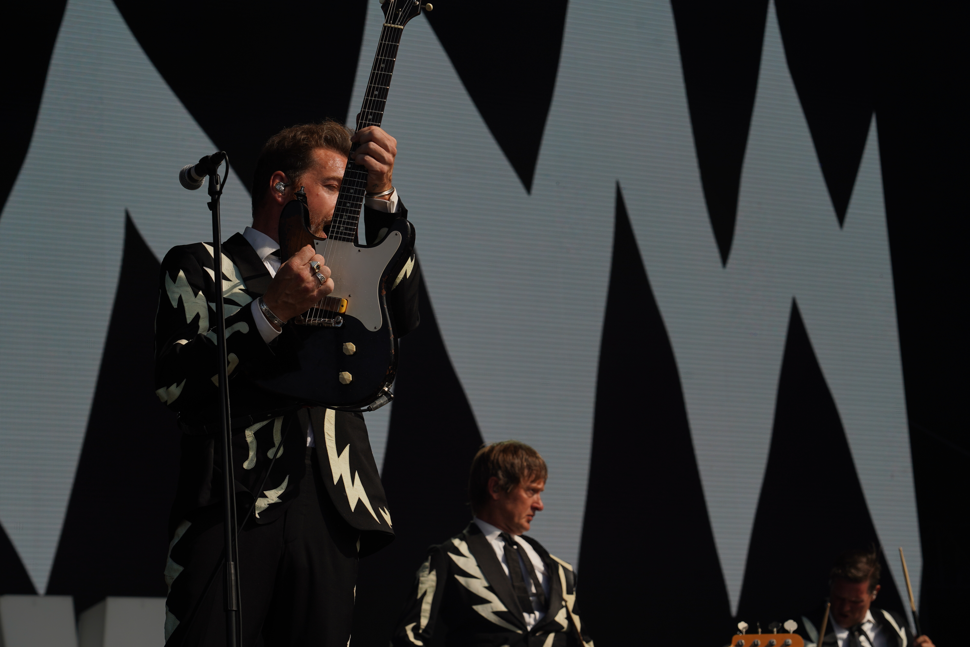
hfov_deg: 19.5
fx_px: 2829
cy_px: 324
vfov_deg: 13.0
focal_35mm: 105
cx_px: 485
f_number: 8
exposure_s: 1/800
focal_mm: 105
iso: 100
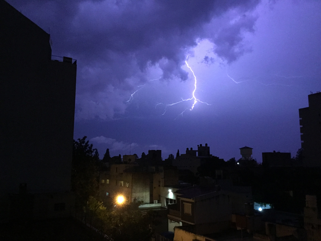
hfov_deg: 58.4
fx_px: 287
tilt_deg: +8.6
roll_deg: -0.5
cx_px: 160
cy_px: 120
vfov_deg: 45.4
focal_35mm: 31
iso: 250
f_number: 2.4
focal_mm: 3.3
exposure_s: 1/17
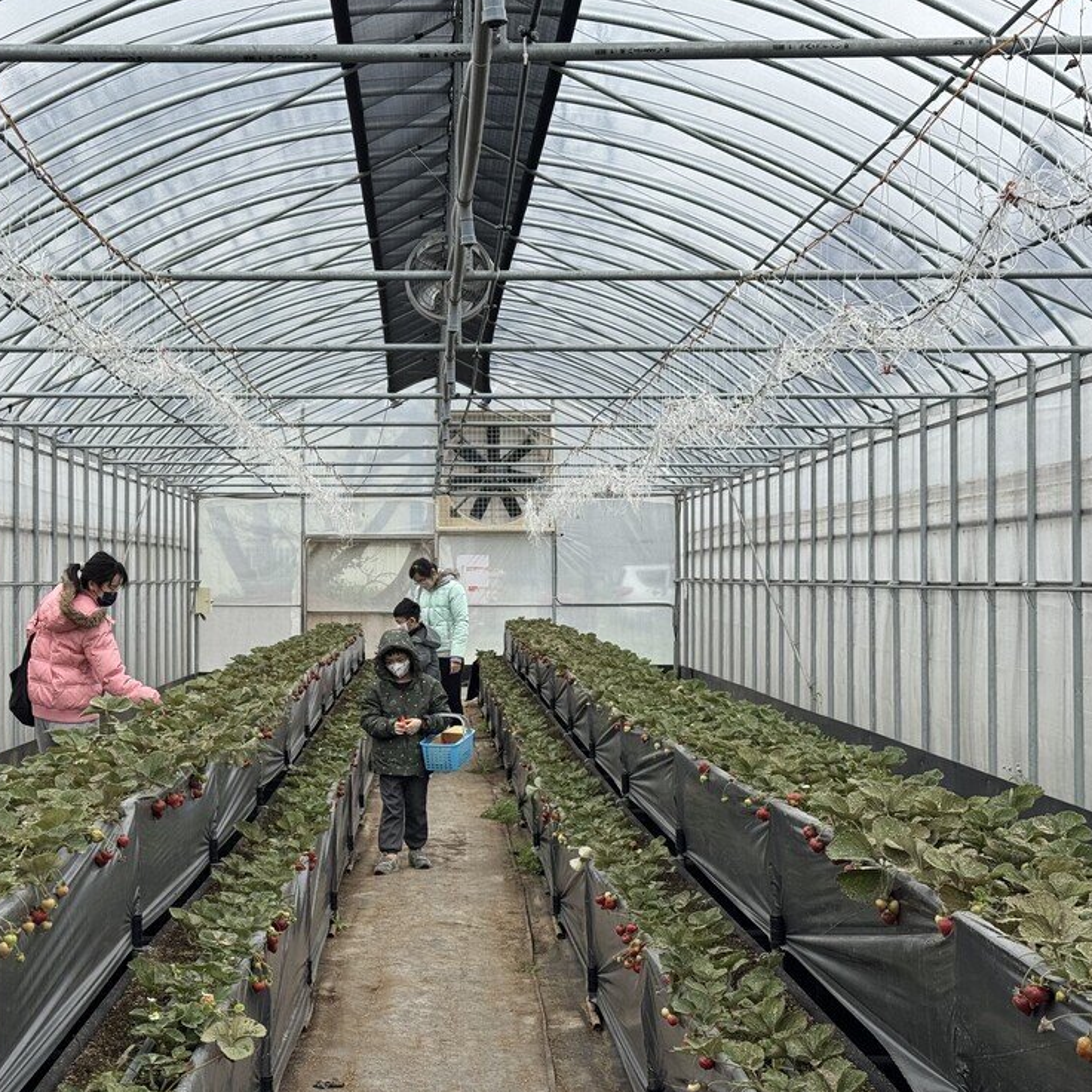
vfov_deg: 29.1
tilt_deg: +0.2
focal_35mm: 59
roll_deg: +0.4
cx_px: 386
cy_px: 556
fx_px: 2106
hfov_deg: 28.9
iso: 64
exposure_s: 1/1133
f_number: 1.78
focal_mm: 6.76
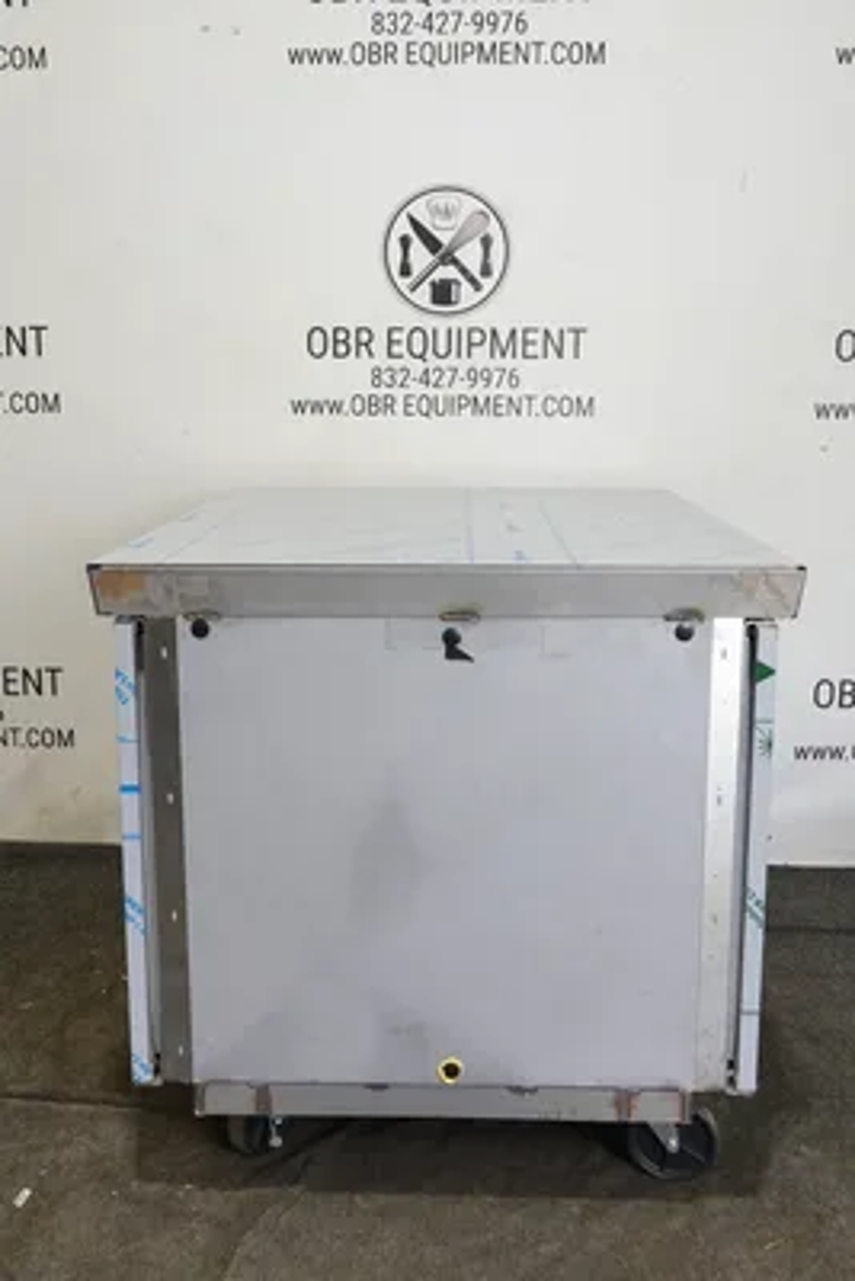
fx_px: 1424
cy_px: 640
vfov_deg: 48.4
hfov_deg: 33.4
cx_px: 428
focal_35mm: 40
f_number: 5.6
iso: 1250
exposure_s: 1/40
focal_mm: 14.69
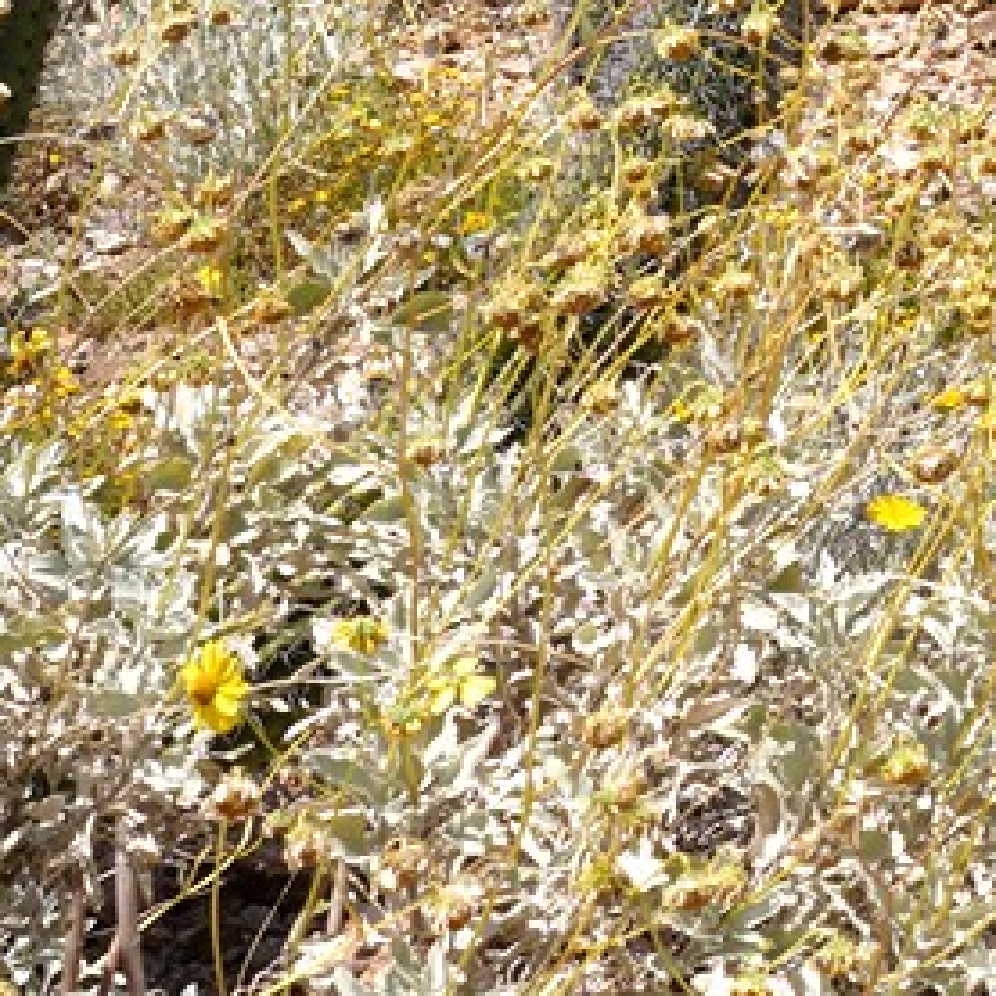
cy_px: -913
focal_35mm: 172
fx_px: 5599
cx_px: 2704
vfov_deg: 9.6
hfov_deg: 8.8
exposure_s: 1/100
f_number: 14
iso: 100
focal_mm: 28
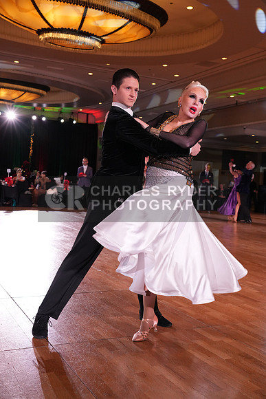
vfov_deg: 50.7
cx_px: 133
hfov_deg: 35.1
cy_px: 200
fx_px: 421
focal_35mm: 38
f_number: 5
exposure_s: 1/200
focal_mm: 38
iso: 2000
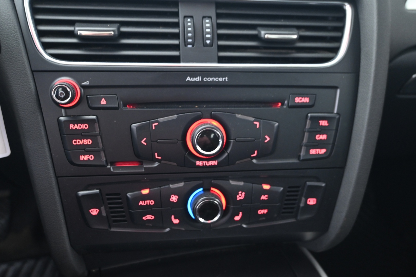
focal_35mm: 29
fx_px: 338
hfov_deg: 63.2
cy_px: 138
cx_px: 208
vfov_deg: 44.6
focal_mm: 19.5
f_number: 4.5
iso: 1000
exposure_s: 1
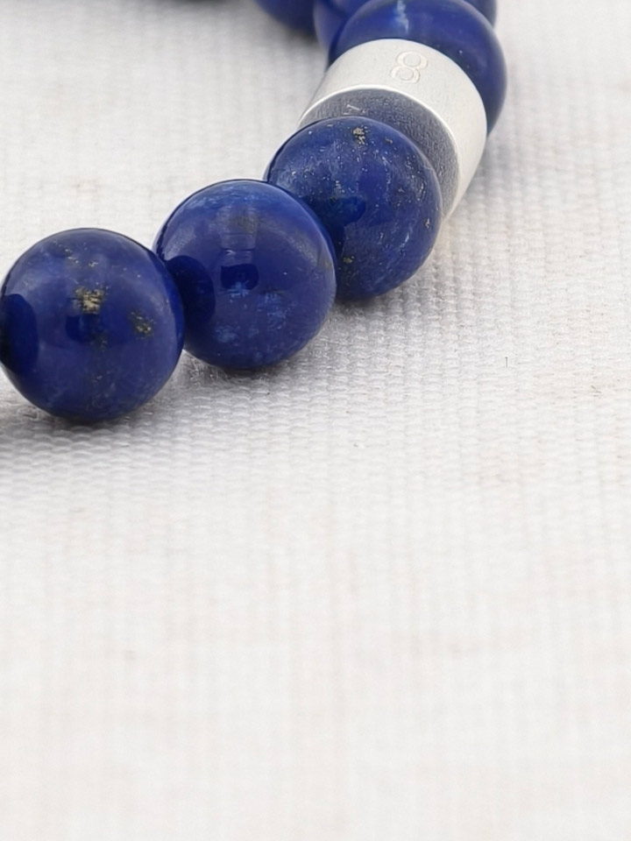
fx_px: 2066
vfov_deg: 23.0
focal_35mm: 85
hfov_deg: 17.4
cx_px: 316
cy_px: 420
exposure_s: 1/182
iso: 50
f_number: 16
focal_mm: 22.48
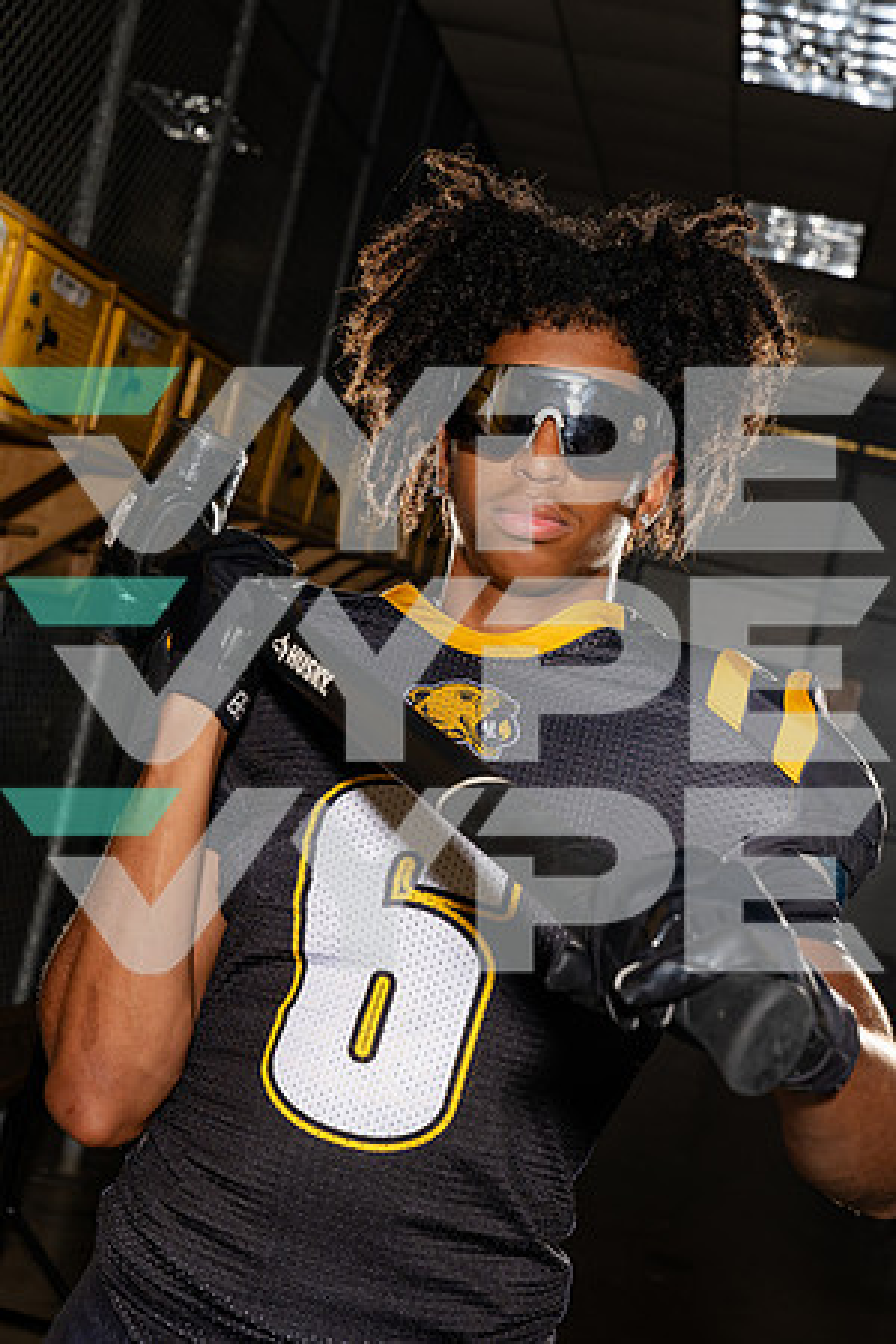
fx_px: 2202
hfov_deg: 23.0
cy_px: 672
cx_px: 448
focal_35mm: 59
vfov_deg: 33.9
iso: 100
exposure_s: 1/250
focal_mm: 59
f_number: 8
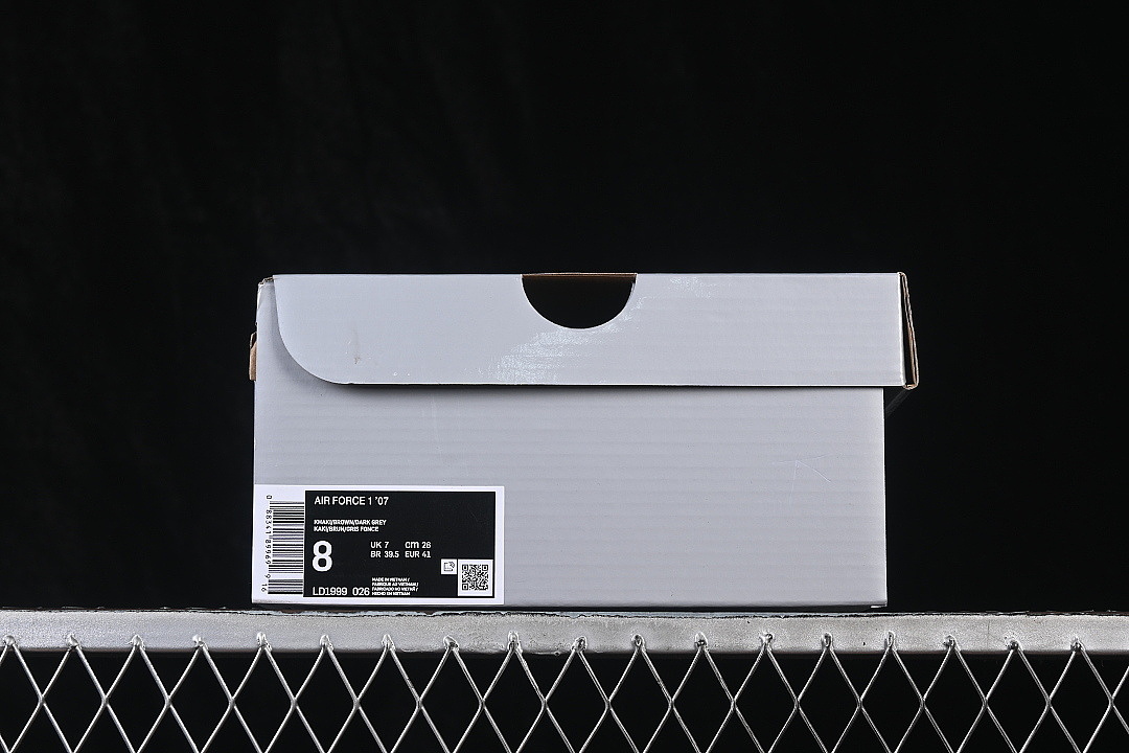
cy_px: 376
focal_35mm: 75
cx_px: 564
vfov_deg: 18.2
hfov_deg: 27.0
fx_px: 2352
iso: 160
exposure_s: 1/80
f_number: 8
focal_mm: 50
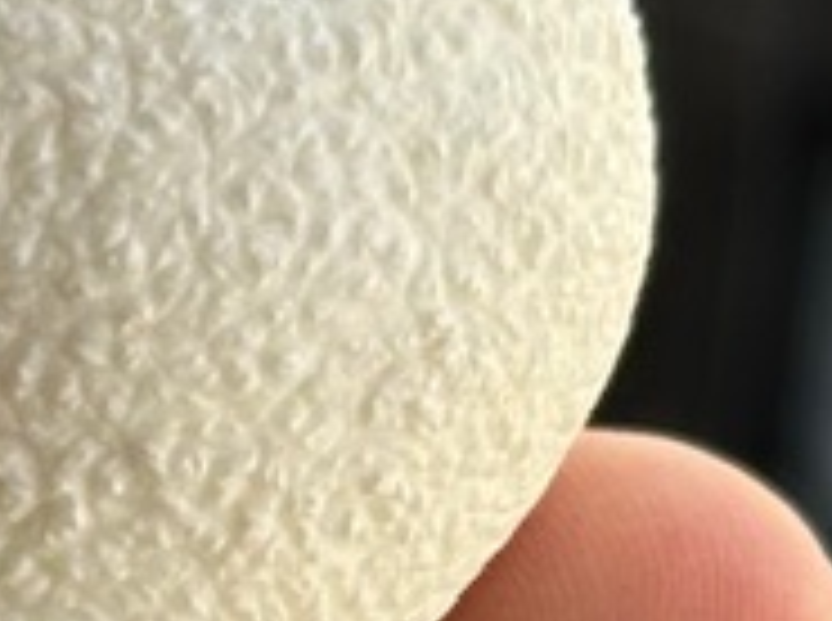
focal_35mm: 333
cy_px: 1130
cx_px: -1070
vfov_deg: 4.4
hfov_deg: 5.8
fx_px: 7988
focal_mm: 6.86
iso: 64
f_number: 1.78
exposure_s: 1/442
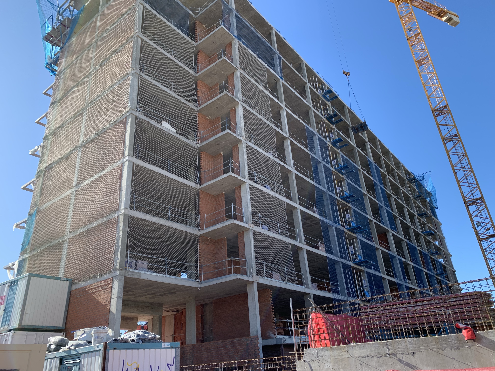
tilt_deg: +27.3
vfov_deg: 53.1
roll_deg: +3.8
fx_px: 372
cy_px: 186
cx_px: 248
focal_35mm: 26
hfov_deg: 67.3
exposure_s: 1/711
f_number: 1.8
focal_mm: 4.25
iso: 25
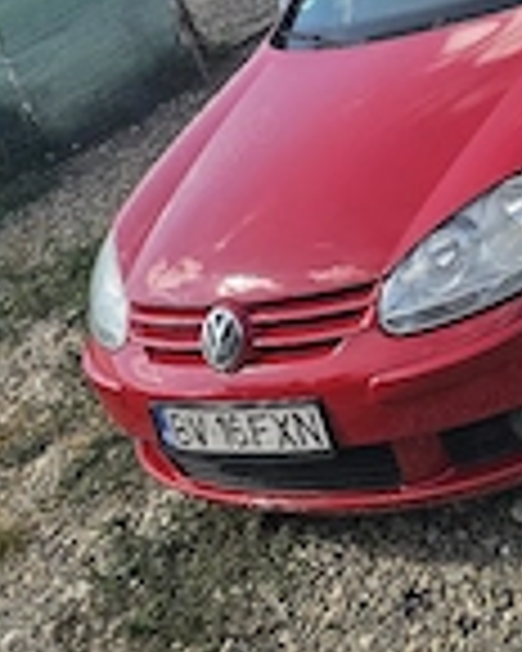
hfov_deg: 23.1
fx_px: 1197
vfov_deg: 27.6
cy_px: -85
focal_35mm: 62
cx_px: 576
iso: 10
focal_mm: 6.3
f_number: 1.7
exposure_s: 1/769
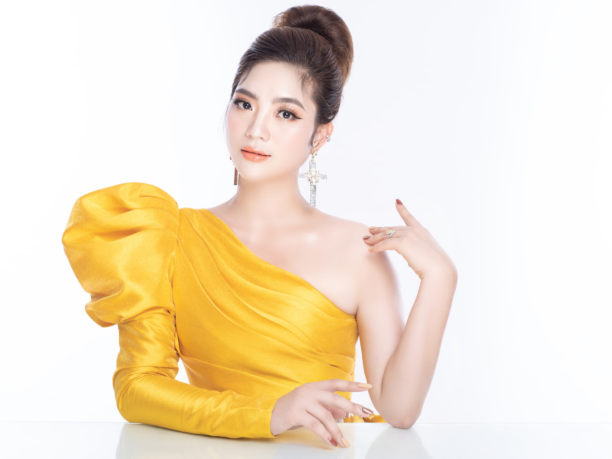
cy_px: 230
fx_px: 972
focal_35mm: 55
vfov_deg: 26.6
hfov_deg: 34.9
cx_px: 293
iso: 100
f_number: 8
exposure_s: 1/100
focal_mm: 50
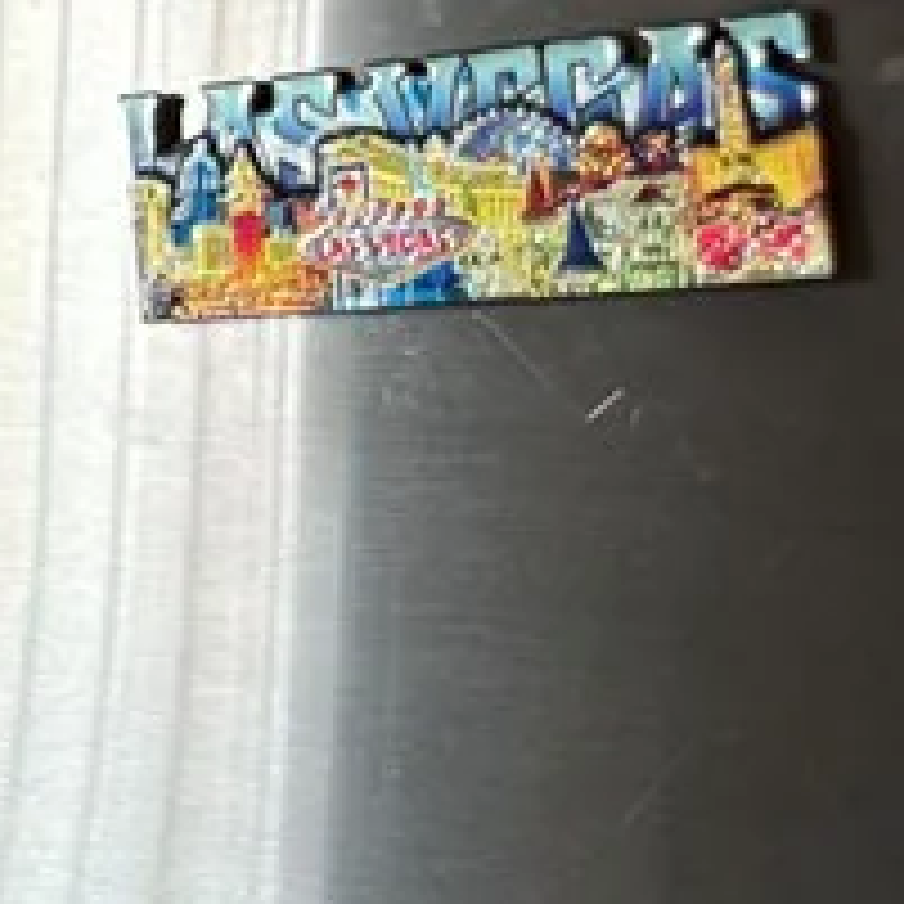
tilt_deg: -3.4
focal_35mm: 108
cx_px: -1322
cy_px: 270
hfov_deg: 12.4
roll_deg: -1.0
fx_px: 3191
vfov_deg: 16.1
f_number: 1.78
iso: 320
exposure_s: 1/60
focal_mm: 6.76
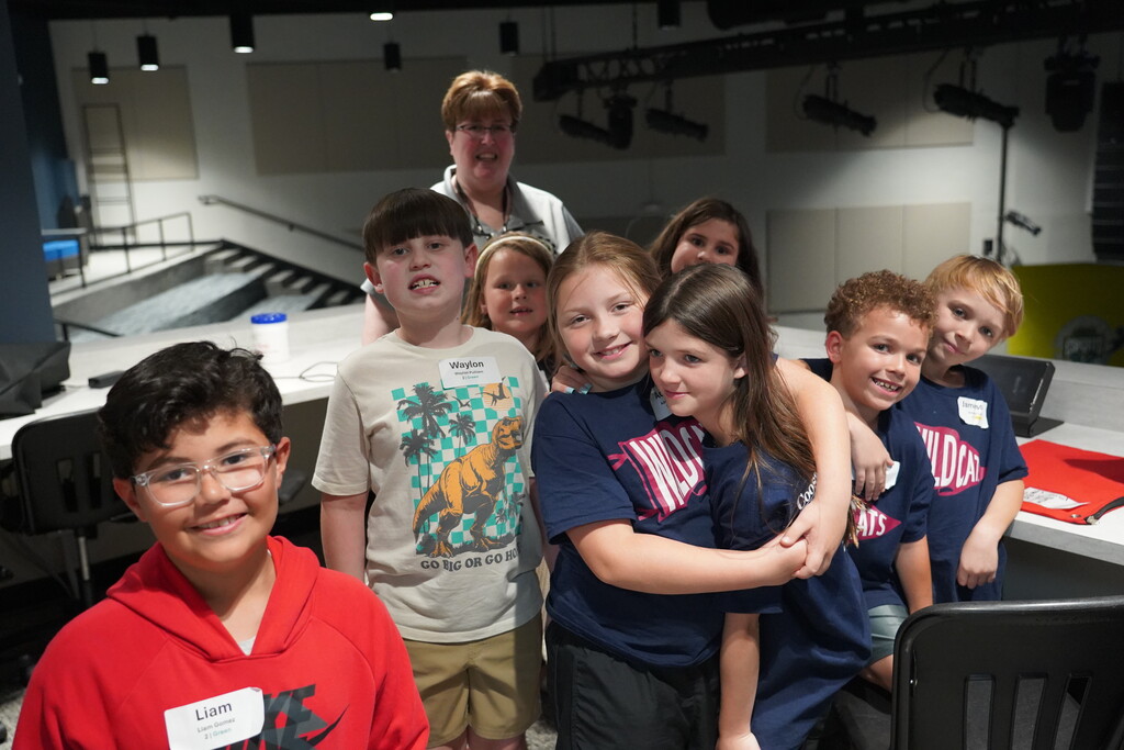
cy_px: 375
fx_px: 1062
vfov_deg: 38.9
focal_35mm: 34
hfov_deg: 55.8
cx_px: 562
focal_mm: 34
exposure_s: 1/160
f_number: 4
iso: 6400
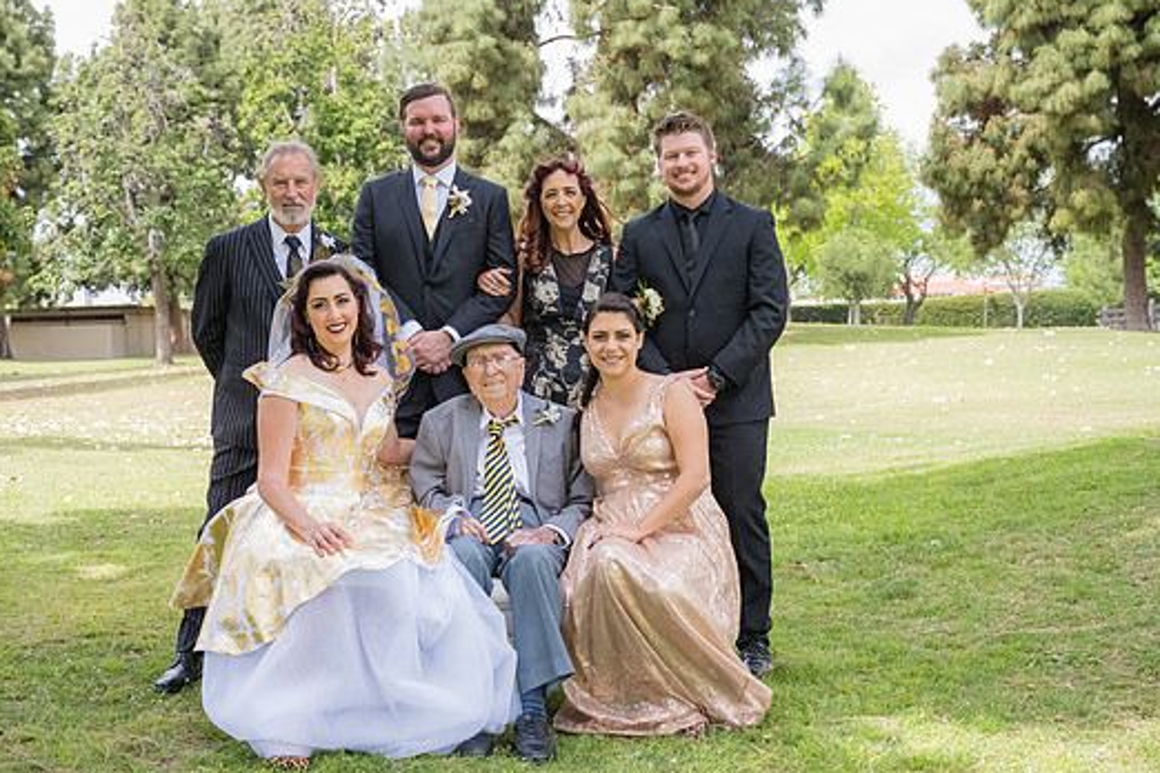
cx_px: 527
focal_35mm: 50
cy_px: 405
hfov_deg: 39.6
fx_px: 1611
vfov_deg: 27.0
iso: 1250
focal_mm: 45
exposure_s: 1/1000
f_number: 6.3
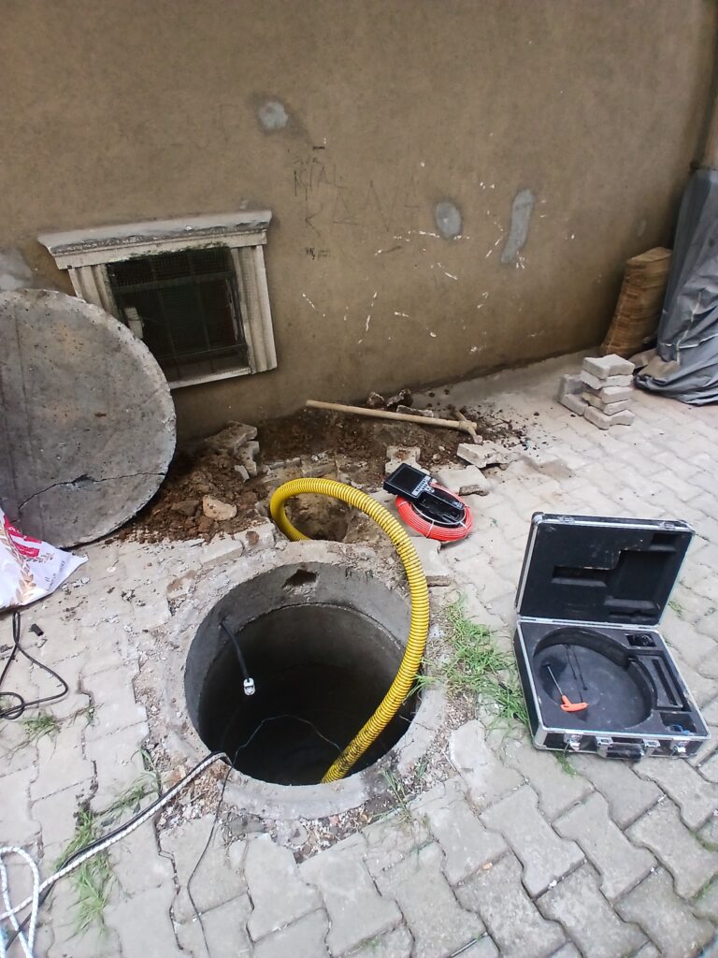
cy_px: 479
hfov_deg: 74.7
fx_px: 470
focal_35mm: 17
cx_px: 359
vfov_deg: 91.0
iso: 100
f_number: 2.2
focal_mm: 1.4
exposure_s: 1/100
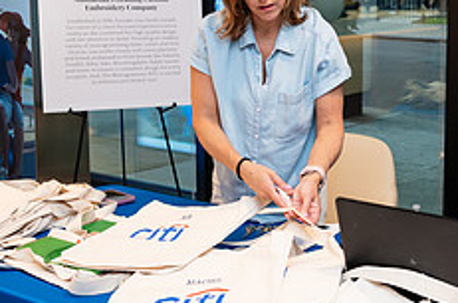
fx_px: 813
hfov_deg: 30.8
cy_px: 91
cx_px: 359
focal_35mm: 64
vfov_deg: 21.0
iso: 400
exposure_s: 1/160
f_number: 4
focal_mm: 24
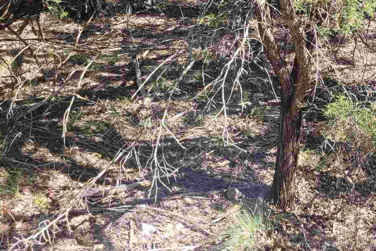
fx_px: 741
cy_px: -95
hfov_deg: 26.1
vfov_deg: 17.7
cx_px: 424
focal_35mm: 71
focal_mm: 5.4
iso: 40
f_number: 1.8
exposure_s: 1/462
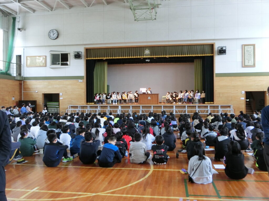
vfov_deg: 41.8
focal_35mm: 34
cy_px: 100
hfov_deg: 54.0
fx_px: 264
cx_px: 134
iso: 400
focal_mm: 6
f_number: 3.9
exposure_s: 1/40
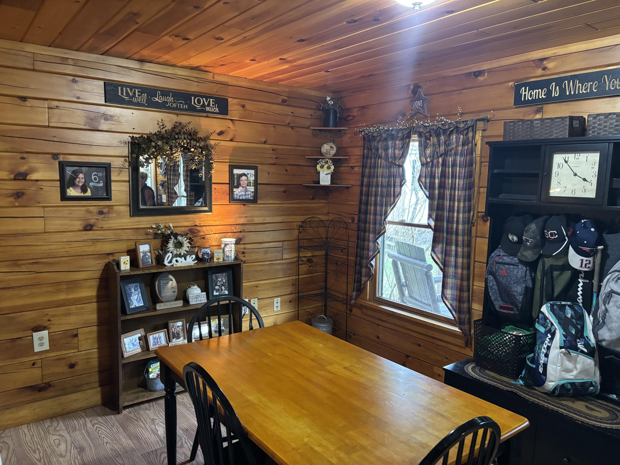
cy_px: 232
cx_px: 310
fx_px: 466
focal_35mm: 26
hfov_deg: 67.3
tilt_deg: -5.5
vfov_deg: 53.1
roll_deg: -1.1
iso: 640
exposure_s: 1/40
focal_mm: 5.96
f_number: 1.6
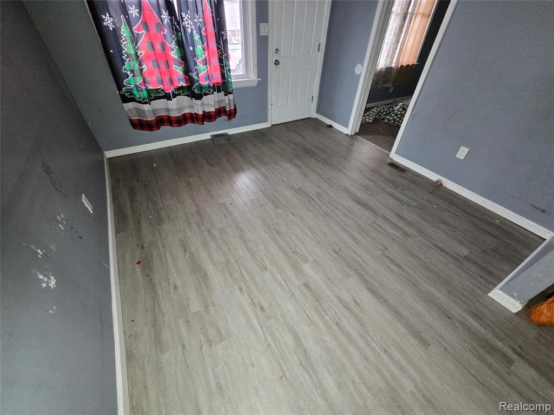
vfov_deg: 89.9
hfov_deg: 106.2
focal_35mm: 13
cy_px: 208
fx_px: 208
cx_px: 277
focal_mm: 2.2
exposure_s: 1/60
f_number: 2.2
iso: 500
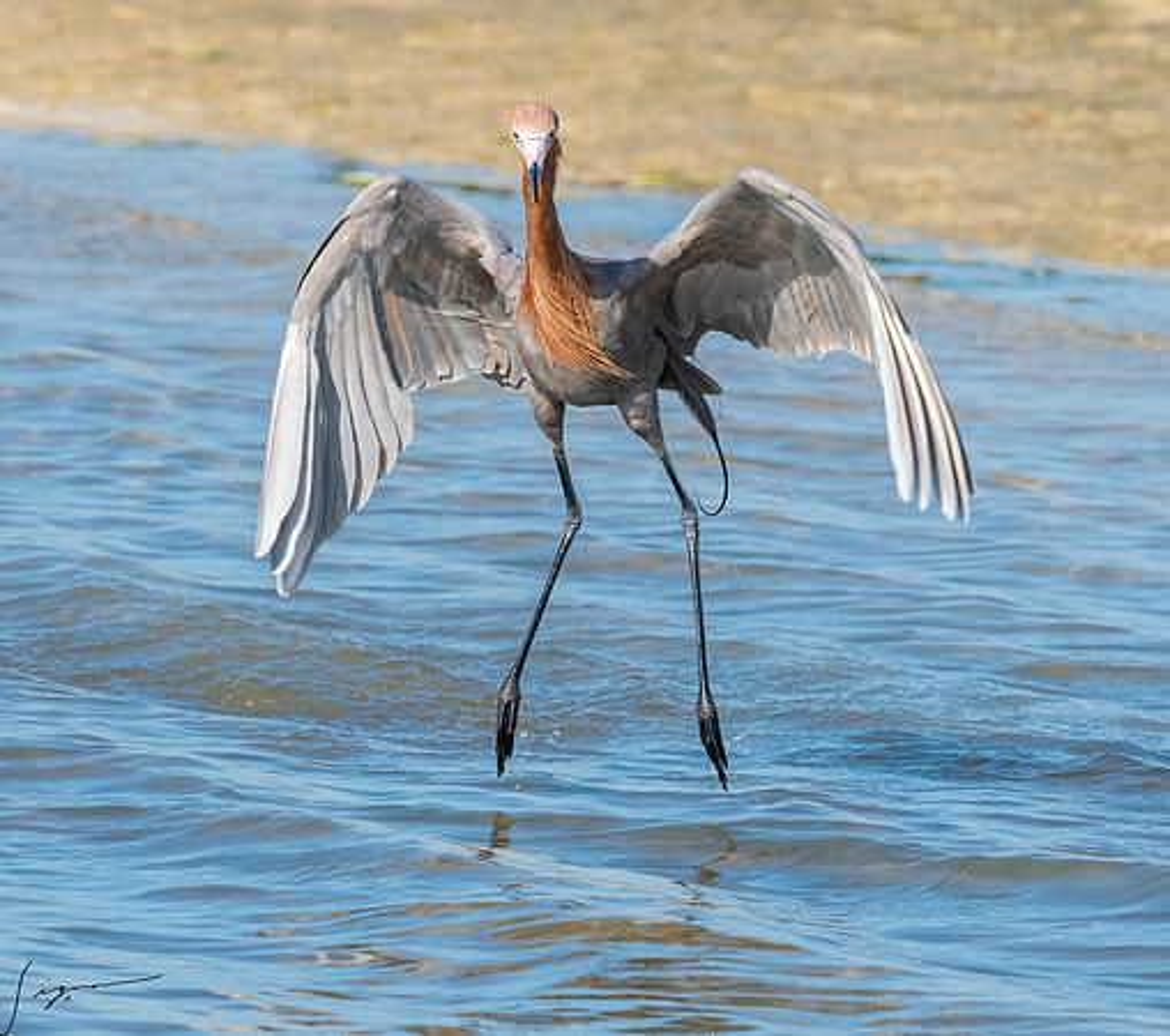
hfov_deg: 1.8
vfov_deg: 1.6
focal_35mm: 1009
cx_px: 717
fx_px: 36438
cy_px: 693
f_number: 8
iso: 500
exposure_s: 1/1600
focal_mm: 420
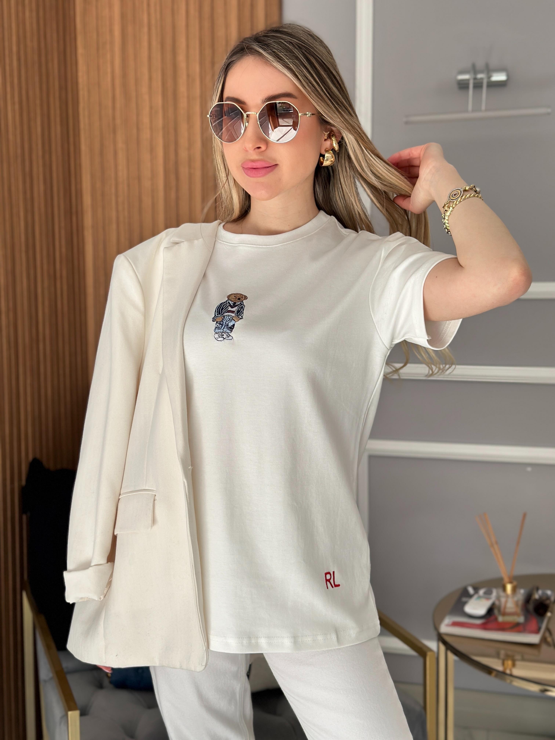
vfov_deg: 39.7
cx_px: 278
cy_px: 370
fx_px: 1026
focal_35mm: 48
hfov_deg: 30.3
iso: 80
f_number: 1.78
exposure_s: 1/456
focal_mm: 6.86
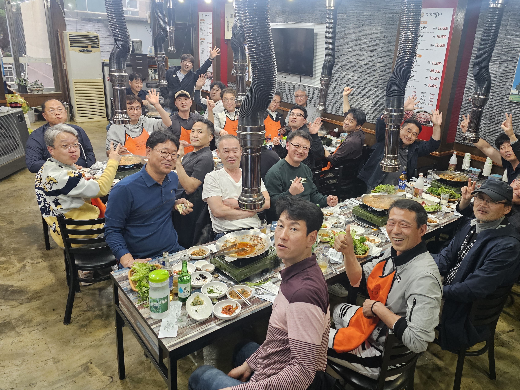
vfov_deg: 51.2
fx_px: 406
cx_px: 294
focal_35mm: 27
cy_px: 168
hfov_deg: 65.1
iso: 800
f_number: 1.7
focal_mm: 6.3
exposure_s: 1/120
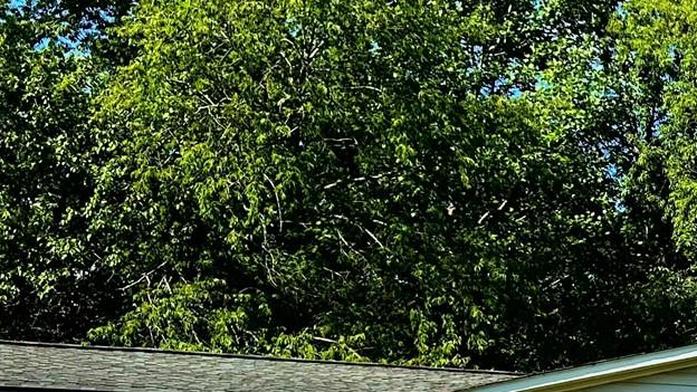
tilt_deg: +5.2
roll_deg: -0.3
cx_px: 991
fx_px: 1719
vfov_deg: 12.8
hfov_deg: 20.3
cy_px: 441
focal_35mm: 93
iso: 50
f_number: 1.5
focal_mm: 5.7
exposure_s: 1/3460
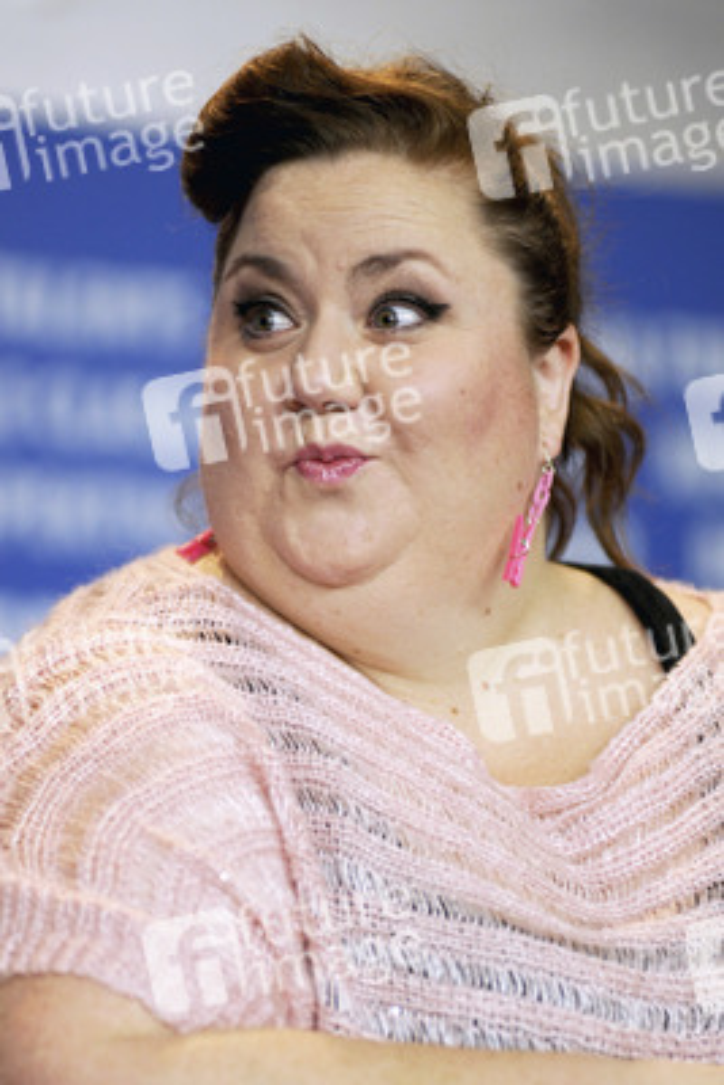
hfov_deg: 6.9
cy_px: 542
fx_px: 6028
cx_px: 362
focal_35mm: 200
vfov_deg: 10.3
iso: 1000
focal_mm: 200
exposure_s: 1/640
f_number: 2.8
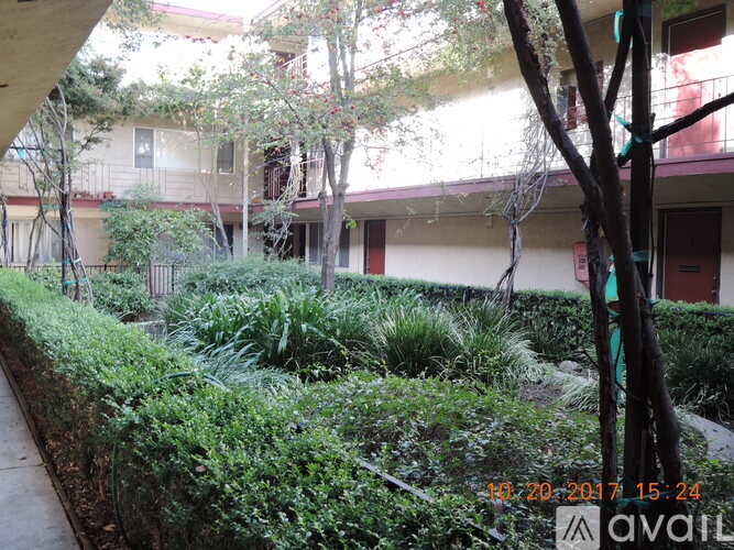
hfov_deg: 52.6
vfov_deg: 40.7
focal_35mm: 35
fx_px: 742
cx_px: 367
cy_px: 275
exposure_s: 1/30
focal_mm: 7.5
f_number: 3.2
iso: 110
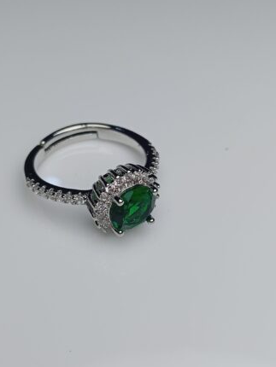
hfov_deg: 30.3
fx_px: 510
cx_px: 126
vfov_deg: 39.6
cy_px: 172
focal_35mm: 48
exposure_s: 1/527
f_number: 1.8
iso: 50
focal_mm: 3.98
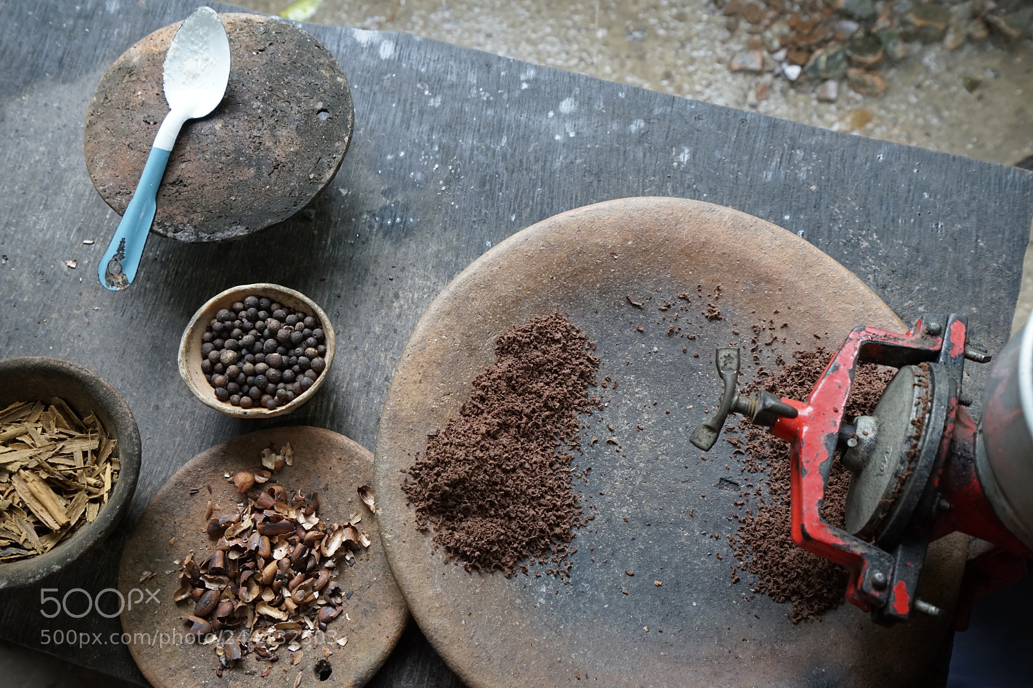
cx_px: 516
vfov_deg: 37.8
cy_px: 344
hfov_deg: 54.4
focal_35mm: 35
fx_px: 1004
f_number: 8
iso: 1600
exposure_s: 1/20
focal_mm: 35
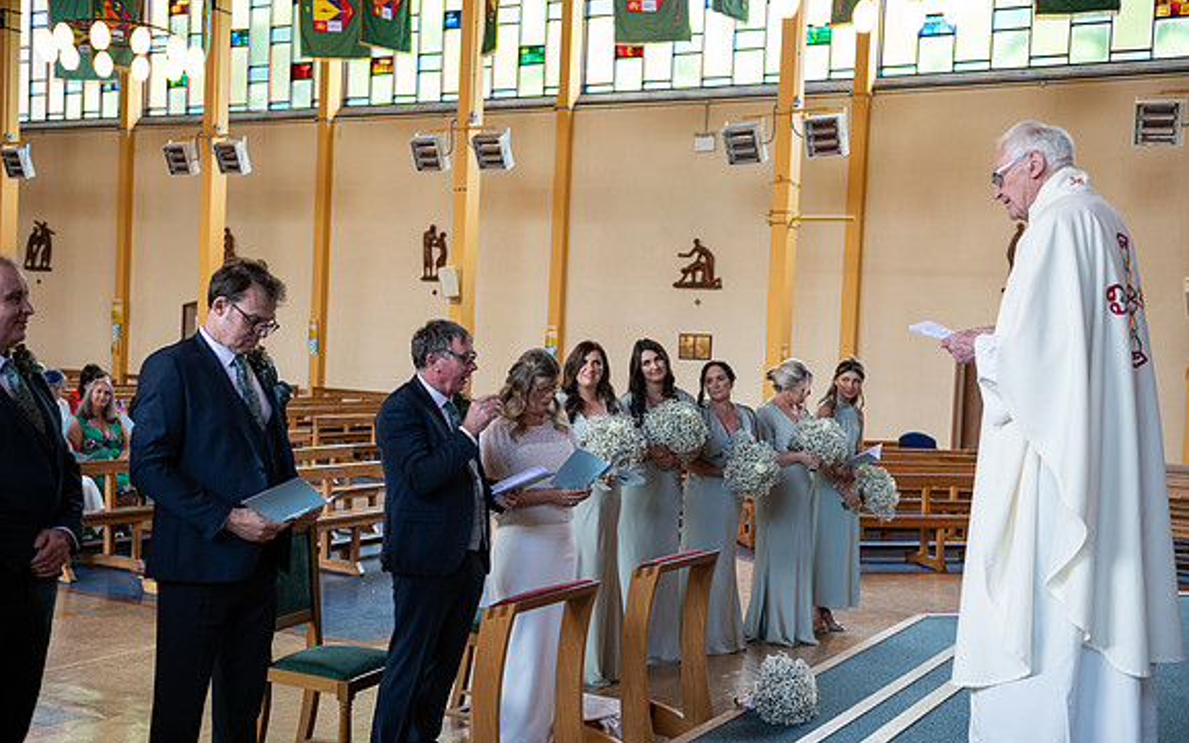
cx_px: 594
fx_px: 1393
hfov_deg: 46.2
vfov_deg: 29.8
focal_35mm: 43
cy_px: 394
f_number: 3.5
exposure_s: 1/160
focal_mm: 42
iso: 640
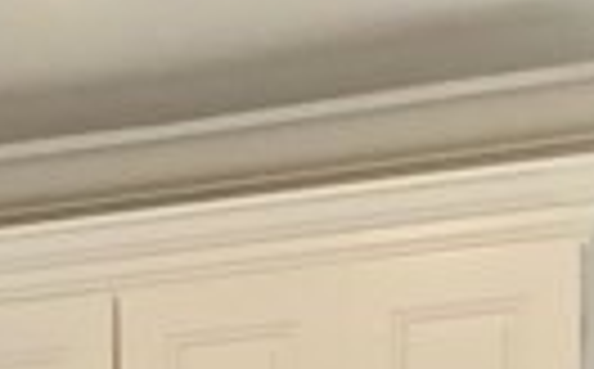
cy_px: 1395
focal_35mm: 231
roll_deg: +1.4
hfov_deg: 8.8
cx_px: -382
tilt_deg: -4.6
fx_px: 3733
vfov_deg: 5.1
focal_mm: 4
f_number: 1.8
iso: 64
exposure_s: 1/120
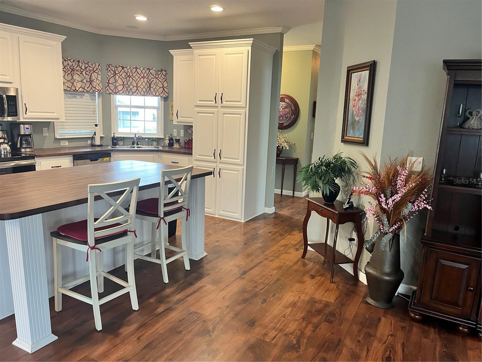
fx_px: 362
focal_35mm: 26
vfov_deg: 53.1
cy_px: 181
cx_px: 241
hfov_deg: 67.3
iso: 250
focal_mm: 5.1
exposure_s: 1/60
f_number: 1.6
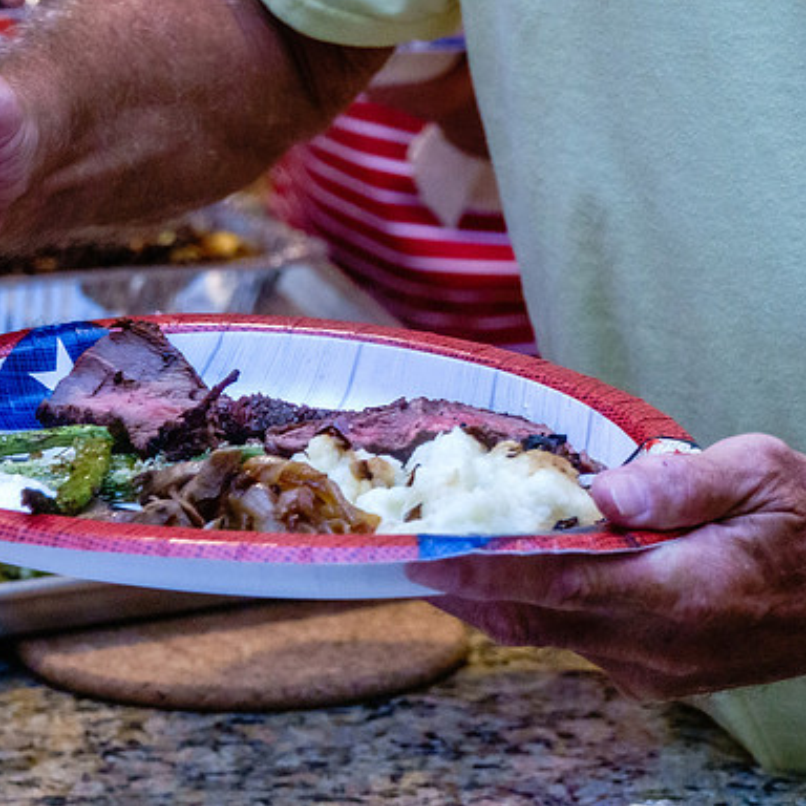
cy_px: 449
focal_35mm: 193
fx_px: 5084
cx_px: 195
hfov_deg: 9.0
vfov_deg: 9.1
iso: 1250
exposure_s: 1/80
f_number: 4
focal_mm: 49.51
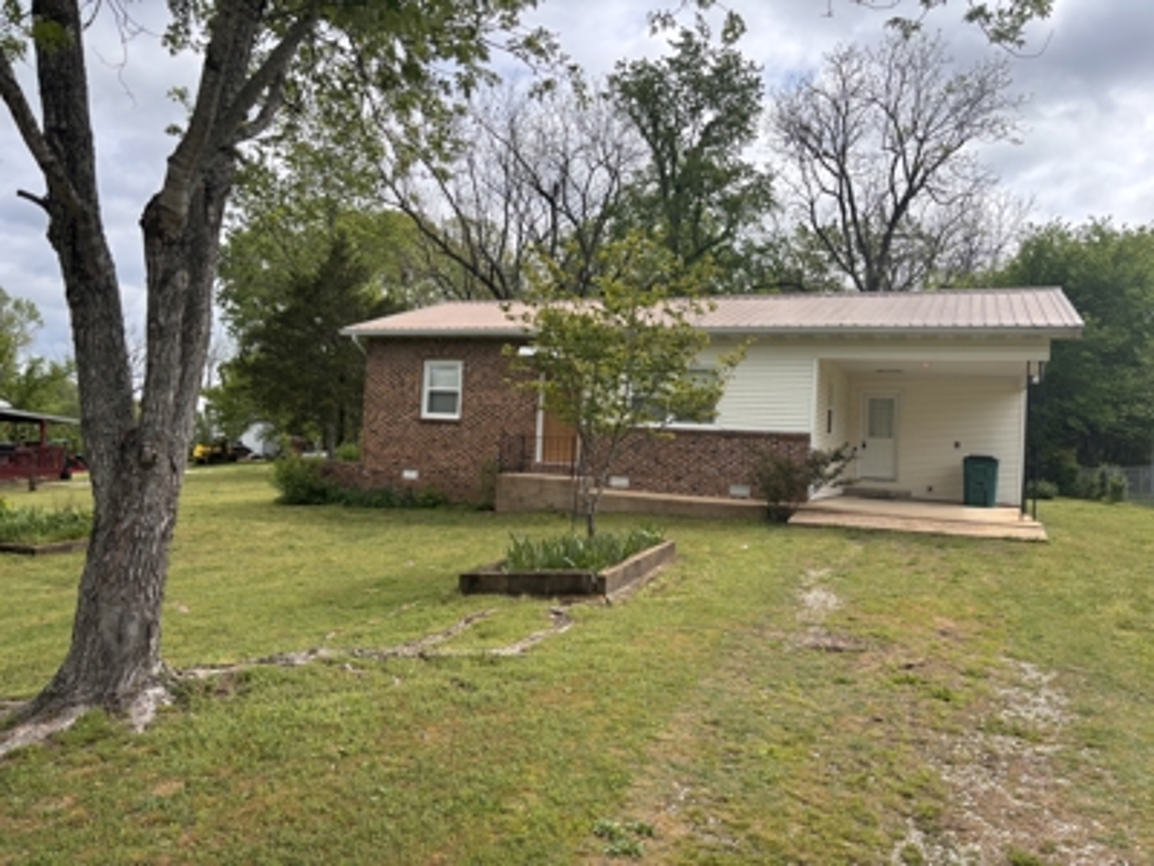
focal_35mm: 26
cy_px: 433
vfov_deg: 53.1
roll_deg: -2.8
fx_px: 867
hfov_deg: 67.3
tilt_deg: +1.9
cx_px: 577
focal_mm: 5.96
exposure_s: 1/2398
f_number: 1.6
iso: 50
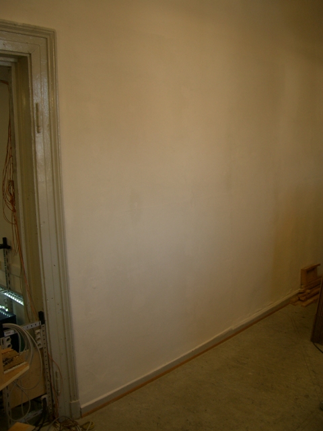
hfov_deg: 40.7
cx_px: 162
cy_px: 216
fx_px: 435
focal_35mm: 35
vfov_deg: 52.6
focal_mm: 5.8
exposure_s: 1/60
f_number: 2.6
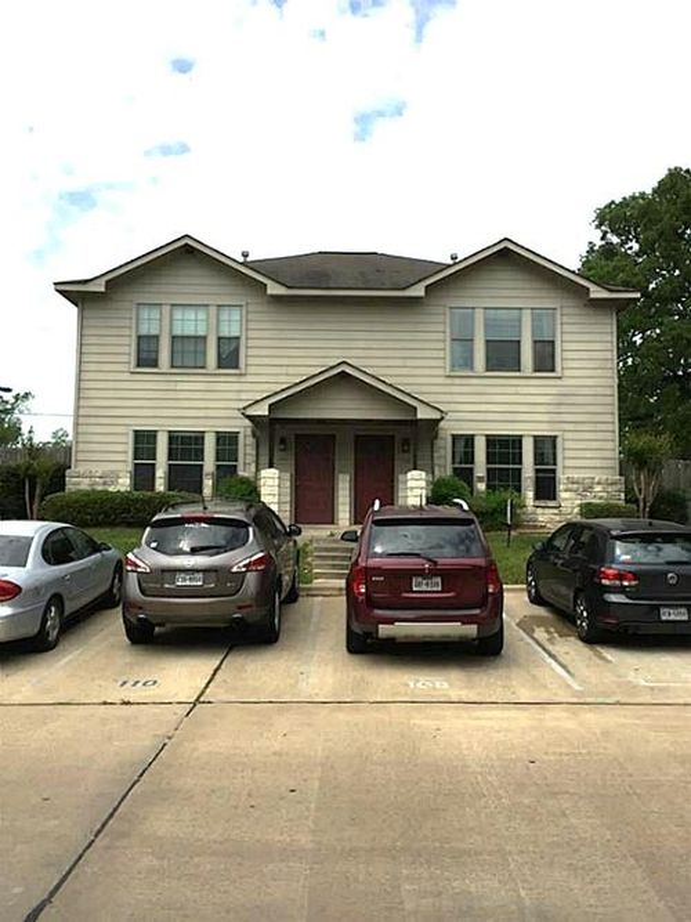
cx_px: 346
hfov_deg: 48.2
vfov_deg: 61.7
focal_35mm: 29
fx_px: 772
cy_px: 461
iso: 32
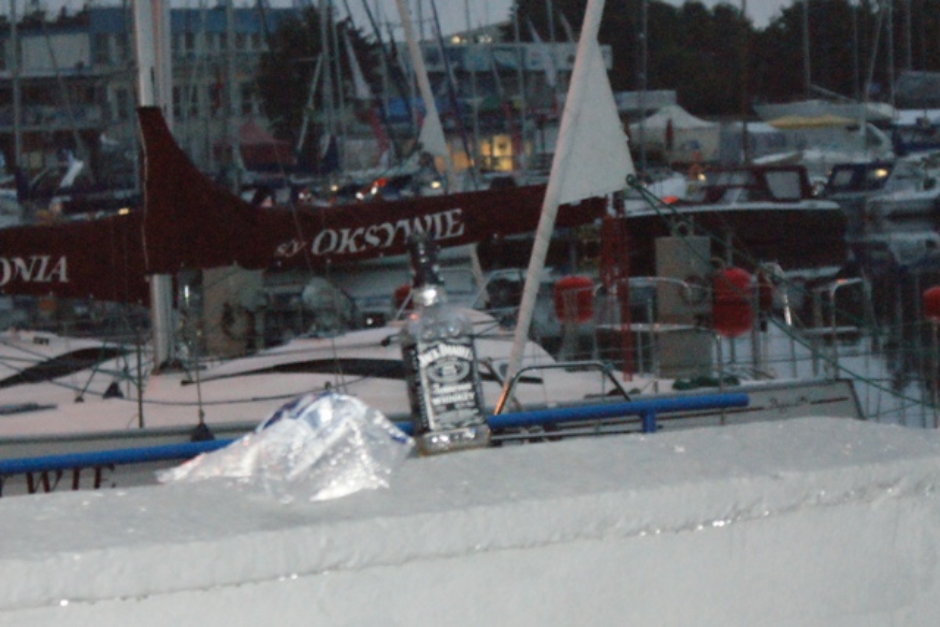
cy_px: 314
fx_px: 3839
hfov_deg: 14.0
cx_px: 470
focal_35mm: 147
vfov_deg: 9.3
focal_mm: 70
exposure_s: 1/125
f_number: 5.6
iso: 3200
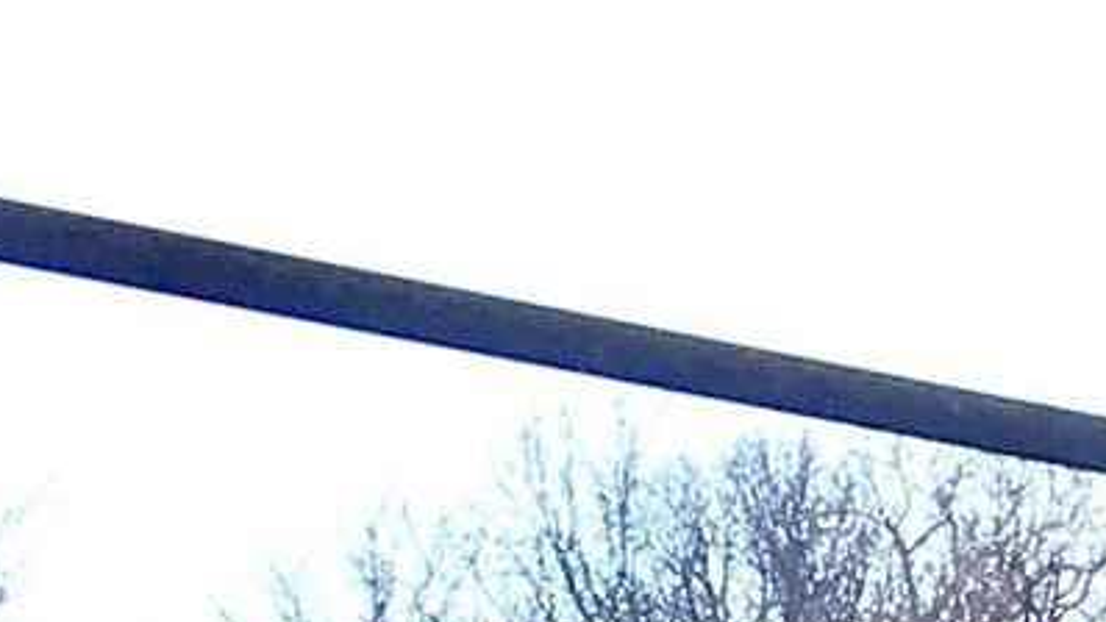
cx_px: 2070
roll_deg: -0.2
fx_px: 7157
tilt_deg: -3.2
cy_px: 2571
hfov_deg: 8.5
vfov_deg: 4.5
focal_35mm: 244
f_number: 2.2
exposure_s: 1/368
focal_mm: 4.15
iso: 25
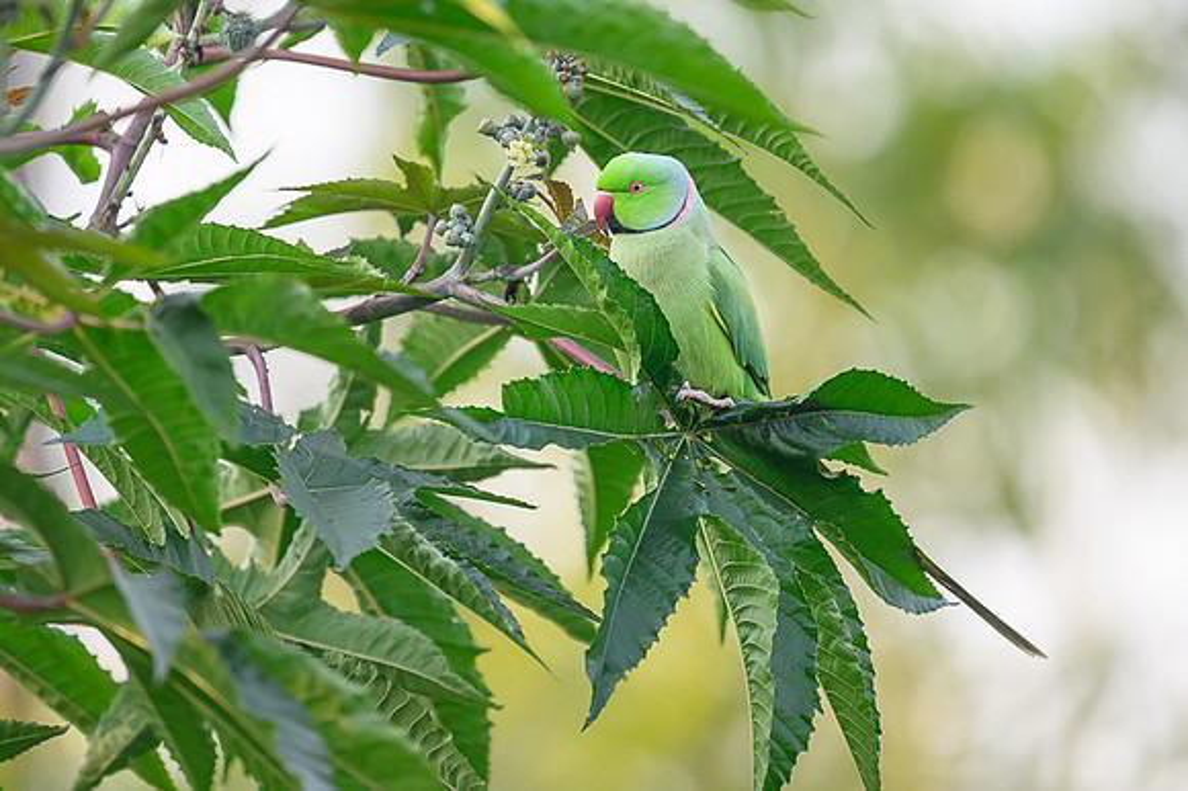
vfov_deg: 1.7
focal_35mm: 829
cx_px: 536
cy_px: 257
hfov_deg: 2.5
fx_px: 27351
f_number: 4
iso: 1250
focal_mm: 560
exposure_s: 1/1600
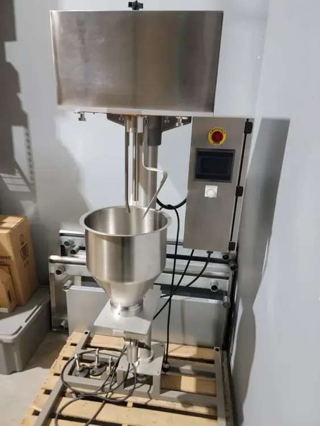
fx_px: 296
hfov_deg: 56.8
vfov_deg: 71.6
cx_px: 160
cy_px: 213
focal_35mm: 24
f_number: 1.8
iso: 500
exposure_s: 1/40
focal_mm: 6.7
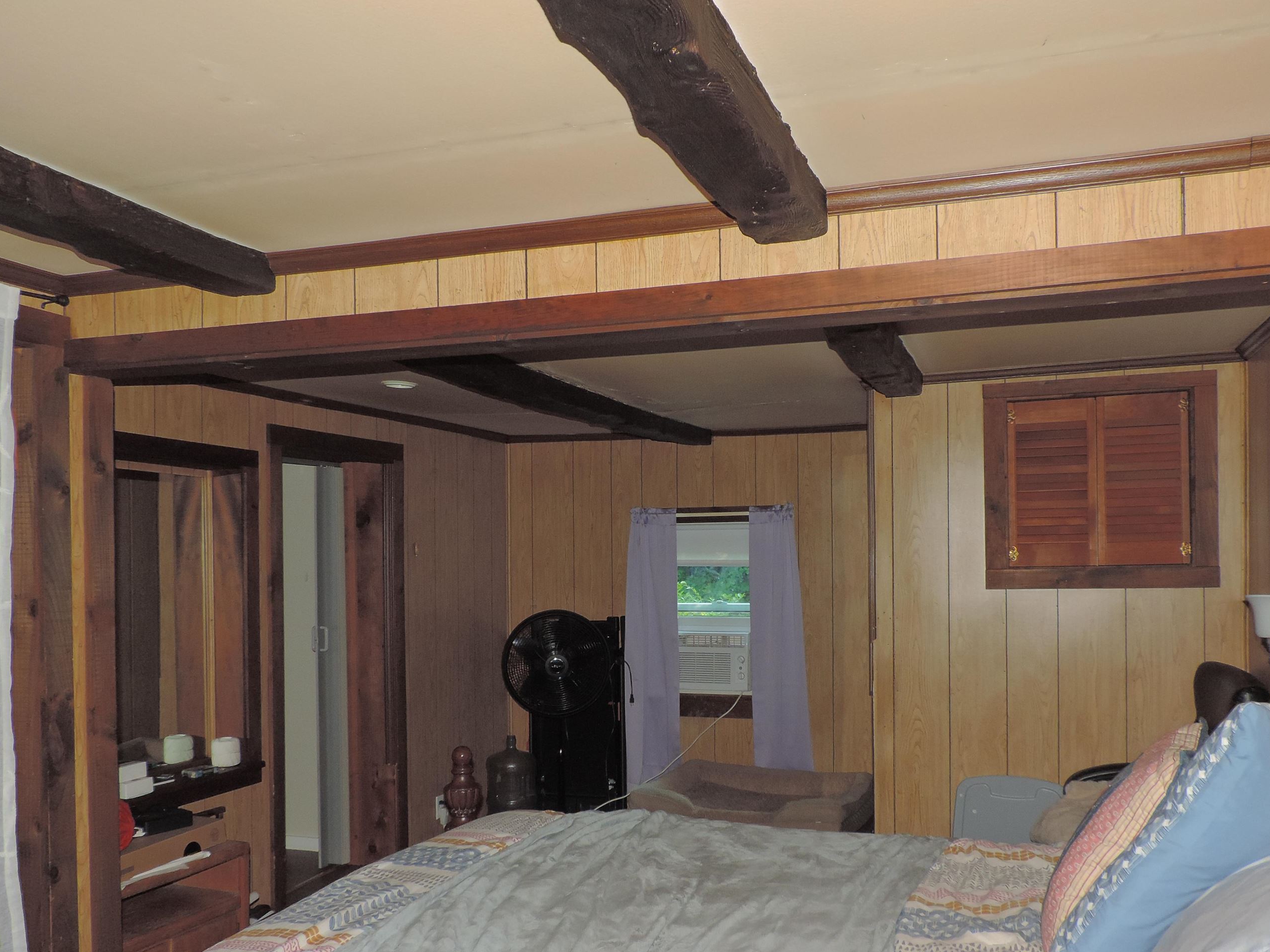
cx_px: 669
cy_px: 567
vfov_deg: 48.0
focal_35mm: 29
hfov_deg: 61.6
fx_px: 1064
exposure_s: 1/30
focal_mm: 4.3
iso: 200
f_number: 3
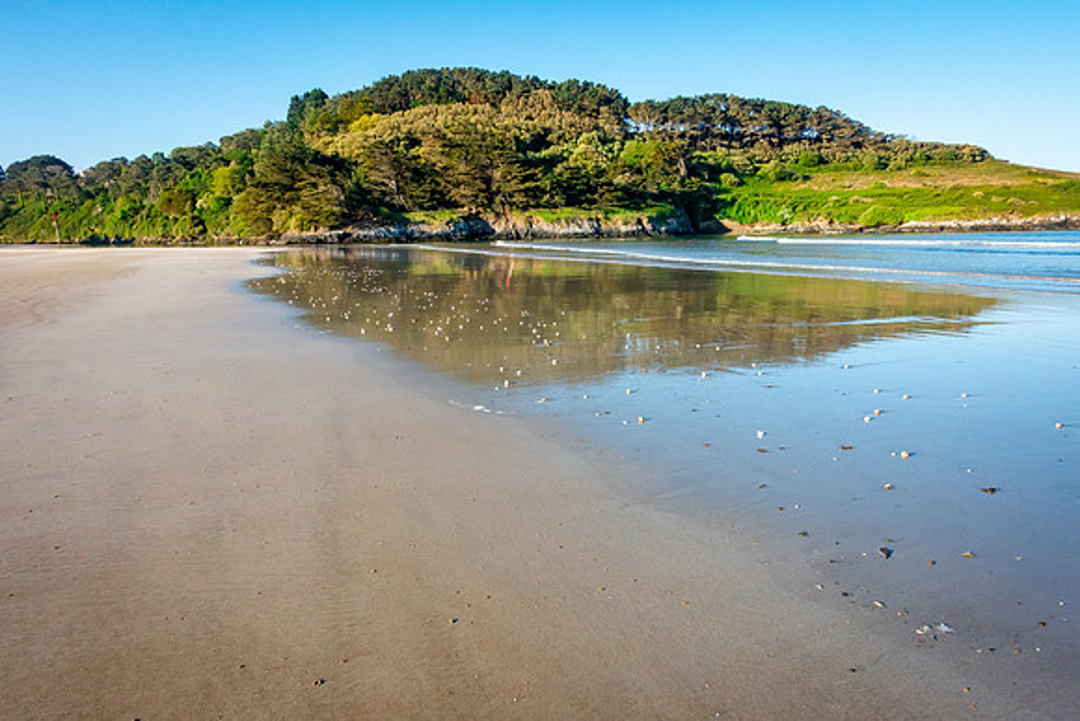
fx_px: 730
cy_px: 360
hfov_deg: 72.9
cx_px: 540
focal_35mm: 24
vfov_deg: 52.5
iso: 1000
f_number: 7.1
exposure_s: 1/160
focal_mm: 8.8
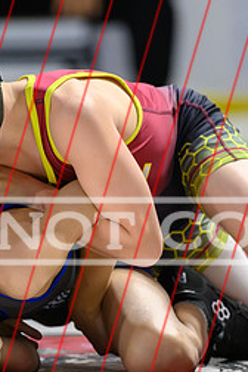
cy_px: 270
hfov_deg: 2.3
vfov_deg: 3.5
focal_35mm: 594
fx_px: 6138
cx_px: -11
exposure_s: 1/800
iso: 2200
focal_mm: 200
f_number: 2.8
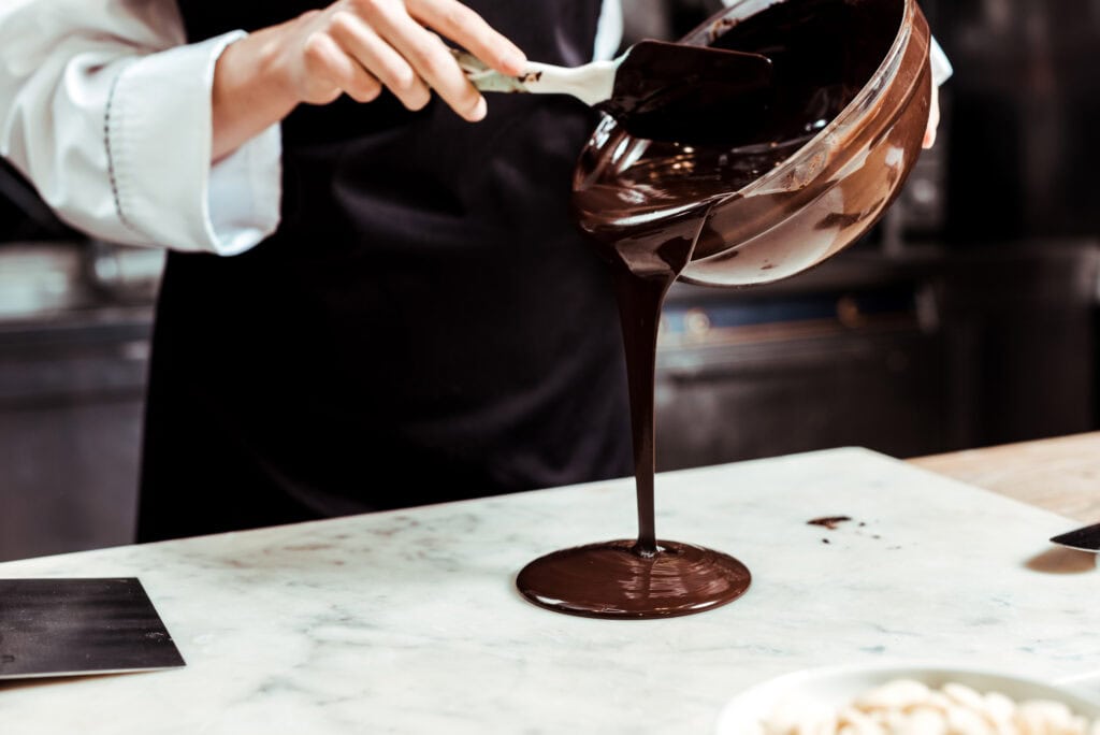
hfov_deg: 39.6
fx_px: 1529
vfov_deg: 27.0
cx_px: 550
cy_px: 368
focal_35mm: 50
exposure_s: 1/200
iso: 100
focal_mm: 50
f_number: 4
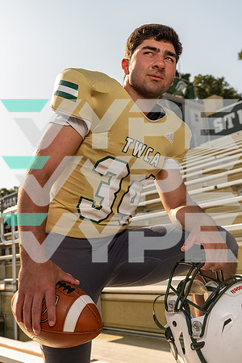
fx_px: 383
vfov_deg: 50.7
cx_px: 121
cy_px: 182
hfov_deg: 35.1
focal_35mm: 38
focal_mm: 38
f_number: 5.6
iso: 125
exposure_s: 1/250
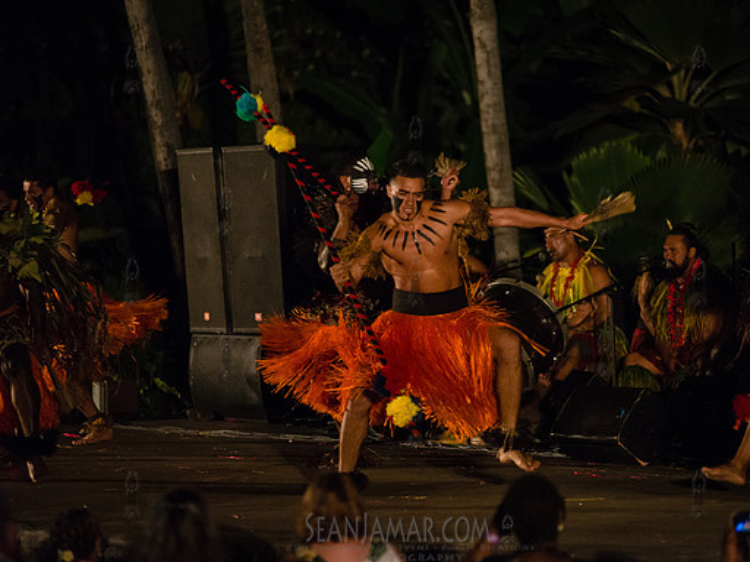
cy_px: 280
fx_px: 3662
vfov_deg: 8.8
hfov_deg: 11.7
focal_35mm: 169
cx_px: 415
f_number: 2.8
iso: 4000
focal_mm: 155
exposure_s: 1/320
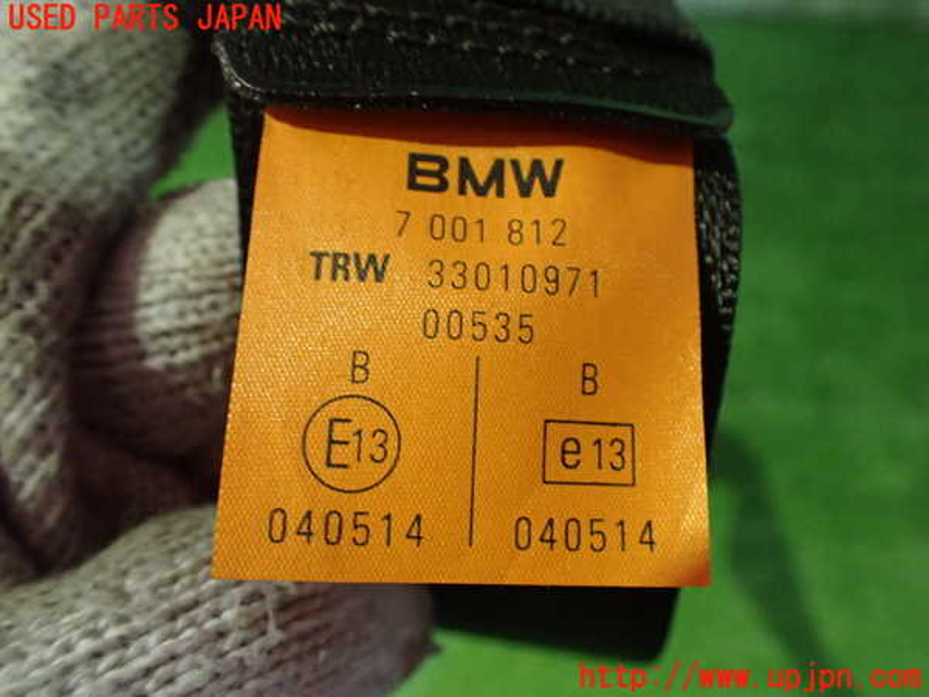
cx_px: 464
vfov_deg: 46.8
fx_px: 805
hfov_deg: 60.0
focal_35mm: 30
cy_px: 348
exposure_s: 1/30
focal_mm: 5.4
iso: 800
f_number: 2.3
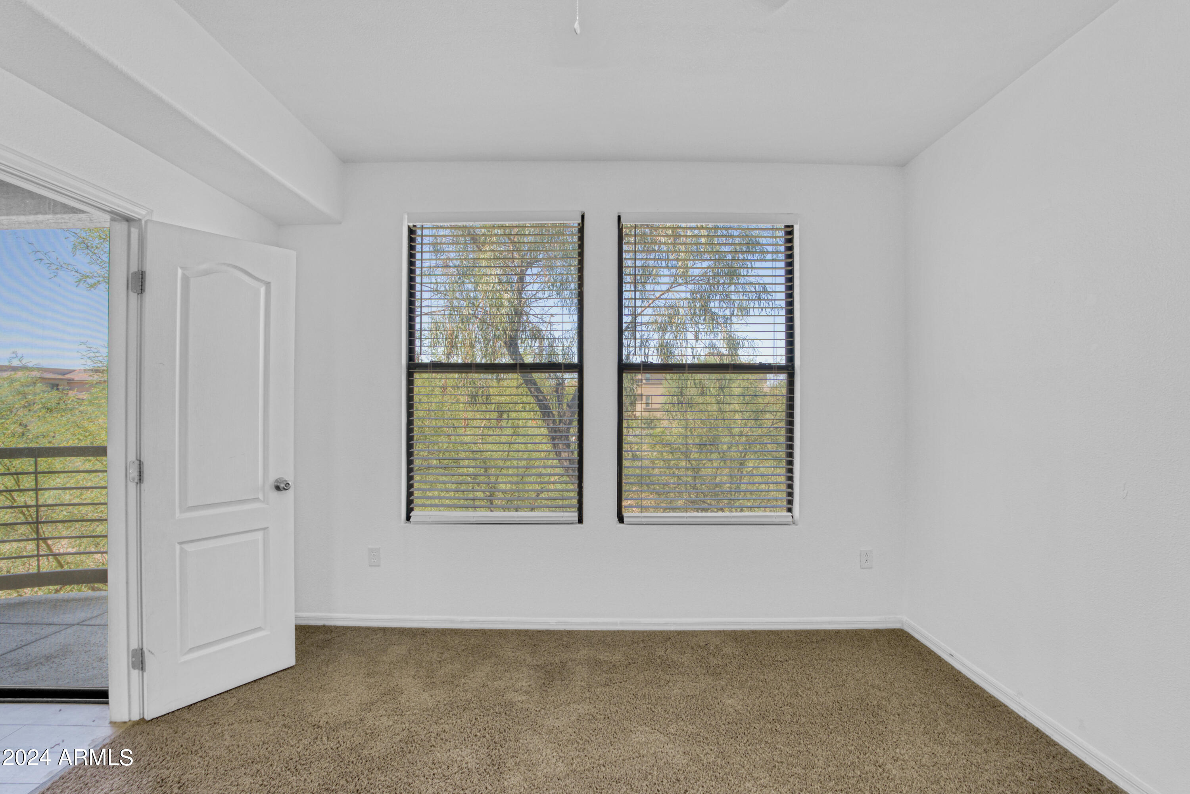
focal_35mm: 16
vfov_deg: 72.1
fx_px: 545
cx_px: 595
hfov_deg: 95.0
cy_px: 397
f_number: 8
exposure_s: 1/4
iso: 400
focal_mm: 16.5
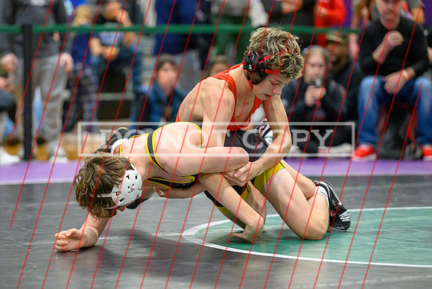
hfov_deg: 12.1
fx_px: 2035
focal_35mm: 170
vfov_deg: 8.1
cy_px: 166
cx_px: 175
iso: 11400
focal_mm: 135
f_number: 2.8
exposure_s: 1/800
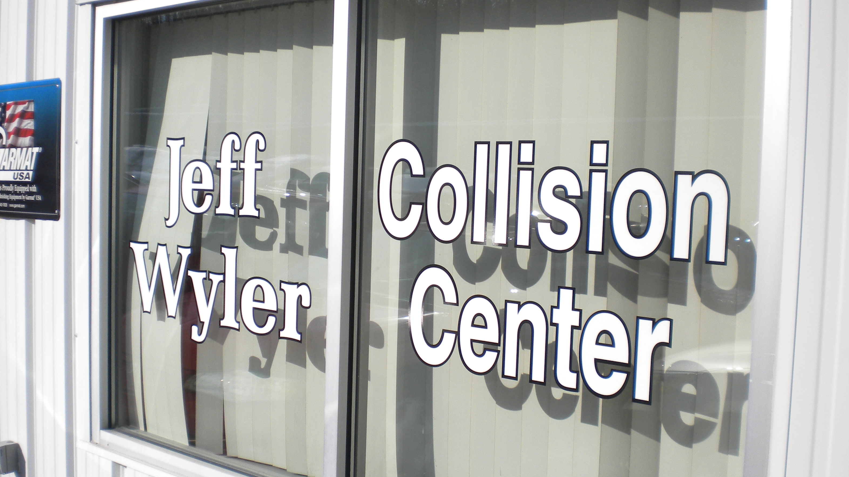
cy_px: 274
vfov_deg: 27.1
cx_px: 453
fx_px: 991
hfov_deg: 46.4
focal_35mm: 44
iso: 80
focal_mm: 6.3
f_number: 4.6
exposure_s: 1/1000
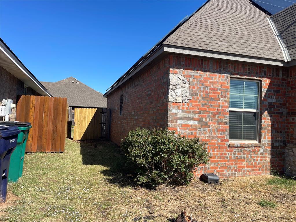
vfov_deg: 54.9
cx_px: 148
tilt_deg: +2.8
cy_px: 111
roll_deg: -3.0
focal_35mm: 25
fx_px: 214
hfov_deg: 69.4
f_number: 1.6
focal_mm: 5.1
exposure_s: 1/2786
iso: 32
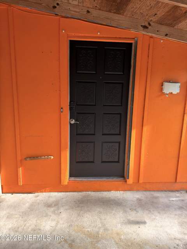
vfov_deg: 71.6
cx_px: 94
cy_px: 124
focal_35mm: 24
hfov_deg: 56.8
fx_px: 173
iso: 80
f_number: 1.78
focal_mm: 6.76
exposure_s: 1/315
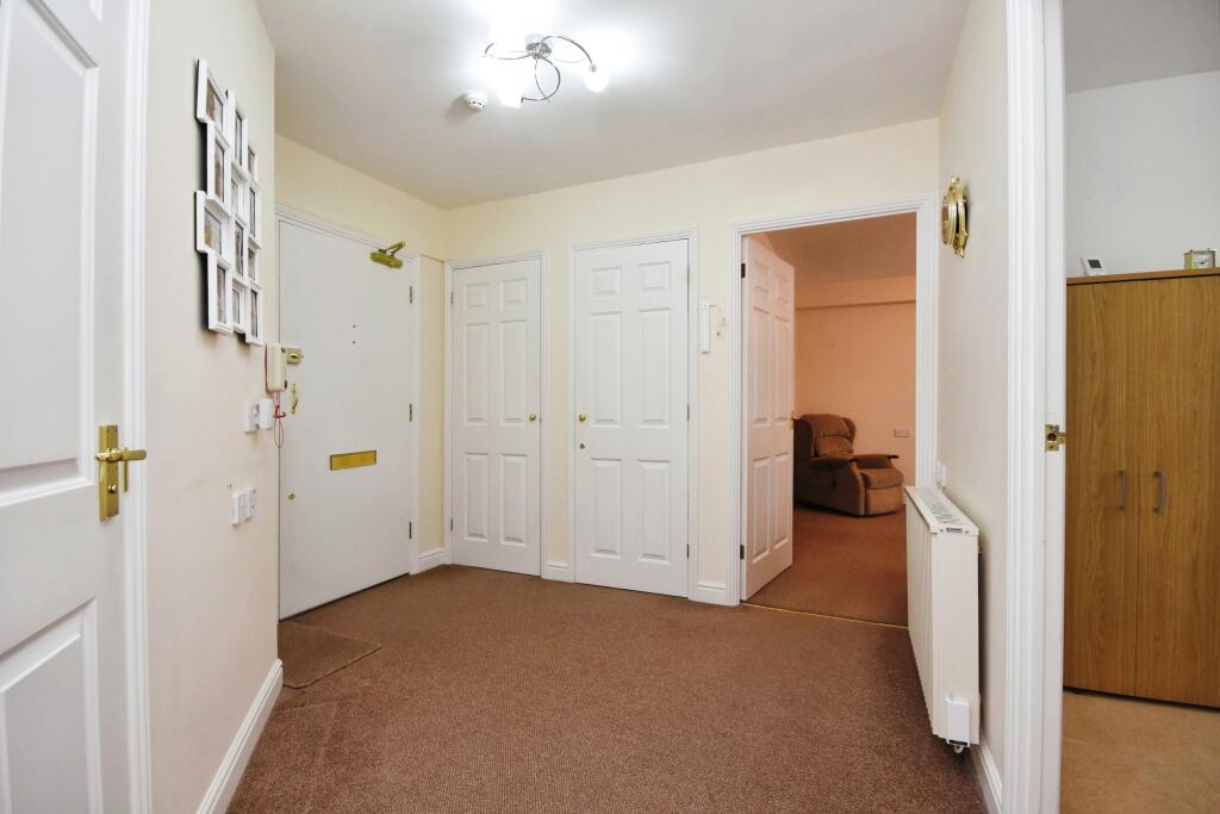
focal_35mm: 15
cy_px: 407
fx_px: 508
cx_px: 610
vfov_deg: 77.3
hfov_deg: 100.4
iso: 800
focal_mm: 10
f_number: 8
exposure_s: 1/30
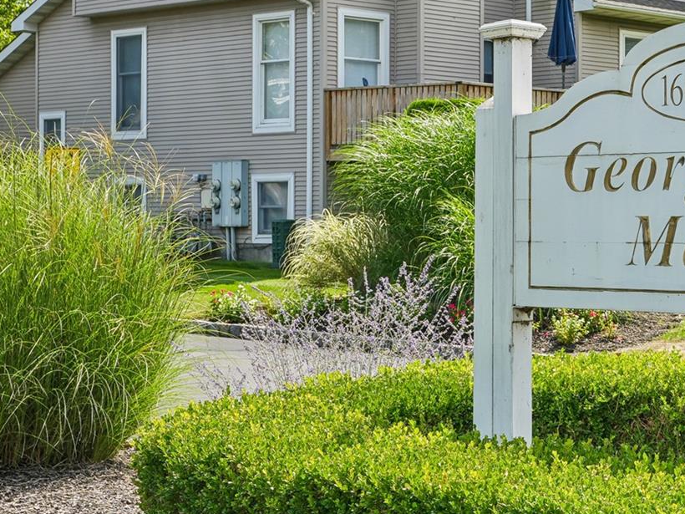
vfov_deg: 17.6
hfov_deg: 22.0
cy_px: 258
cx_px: 762
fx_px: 1662
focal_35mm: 84
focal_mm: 35
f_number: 8
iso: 100
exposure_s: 1/160
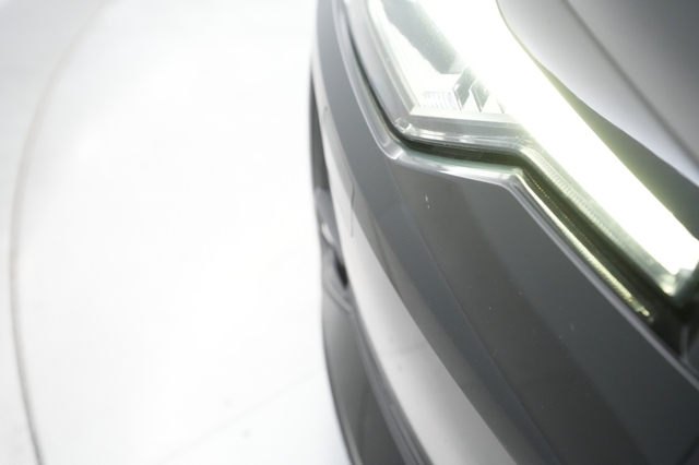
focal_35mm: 28
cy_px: 232
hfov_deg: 65.5
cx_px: 350
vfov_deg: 46.4
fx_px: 543
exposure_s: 1/100
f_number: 4.5
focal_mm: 28
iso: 6400
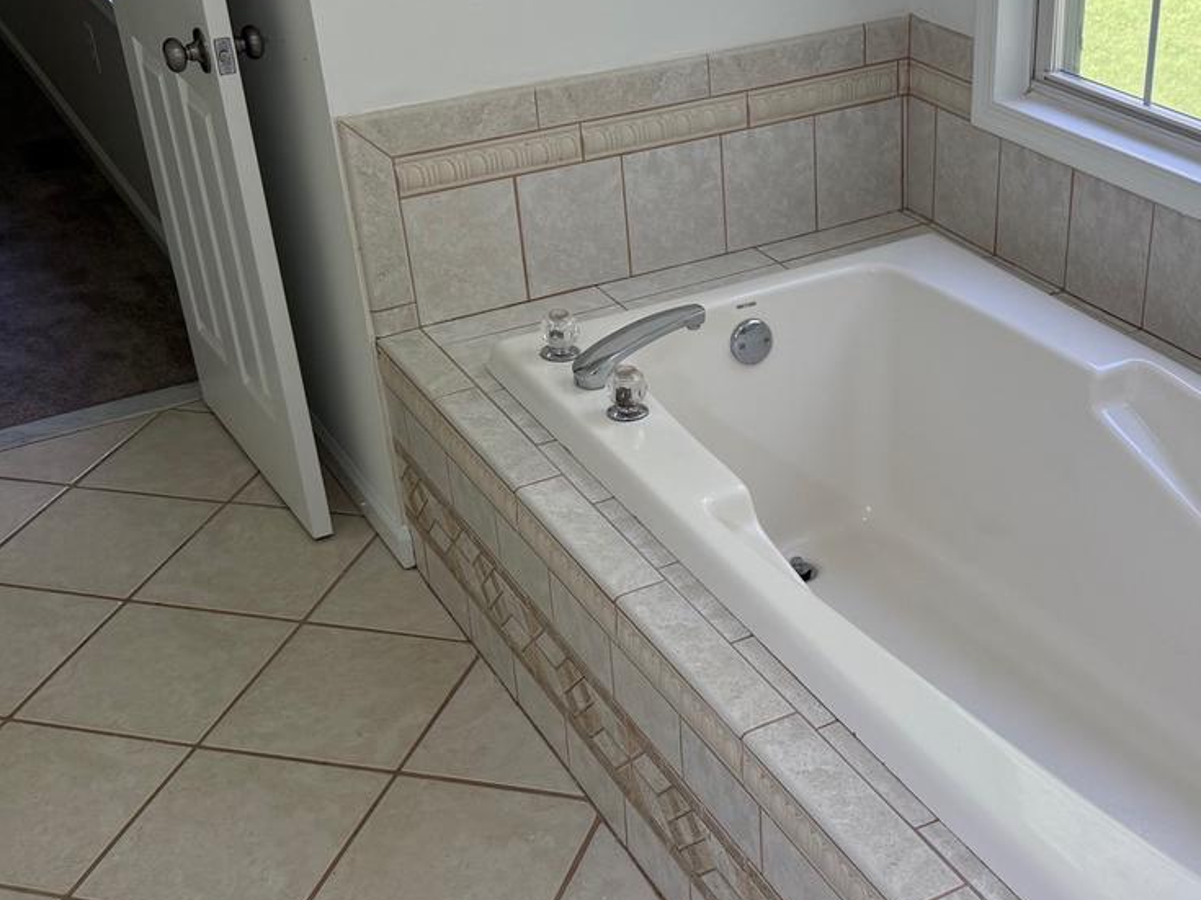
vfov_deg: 30.8
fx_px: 1630
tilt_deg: -29.1
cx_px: 809
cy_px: 498
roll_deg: +2.3
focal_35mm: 47
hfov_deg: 39.9
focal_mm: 6.76
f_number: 1.78
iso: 100
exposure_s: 1/148
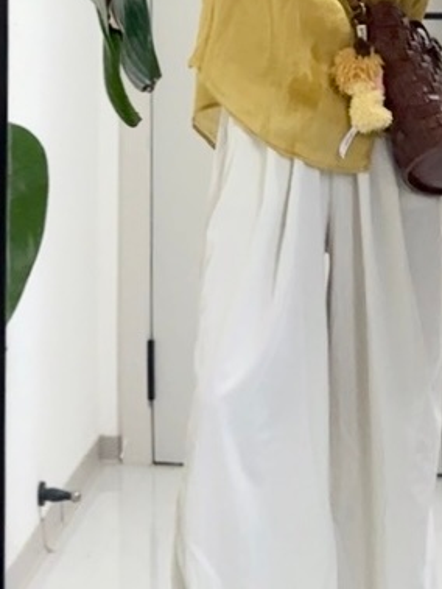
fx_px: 1531
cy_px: -150
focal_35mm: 90
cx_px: 355
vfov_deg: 20.2
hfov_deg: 16.3
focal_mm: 6.86
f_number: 1.78
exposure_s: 1/100
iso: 200
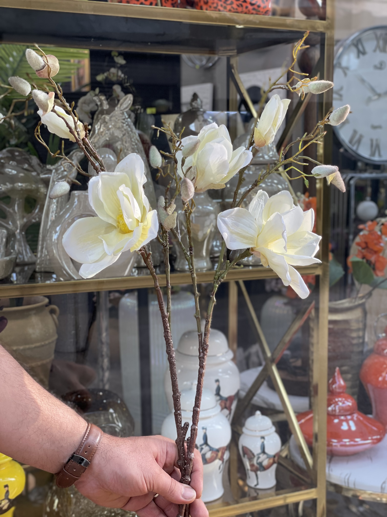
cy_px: 258
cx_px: 194
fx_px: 775
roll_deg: +0.5
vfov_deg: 36.8
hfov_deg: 28.0
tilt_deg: -6.6
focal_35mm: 52
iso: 25
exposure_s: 1/122
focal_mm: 6
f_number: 2
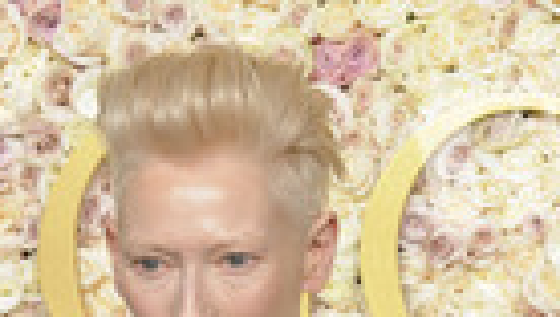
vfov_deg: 4.2
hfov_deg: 7.5
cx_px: 258
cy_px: 748
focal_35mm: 288
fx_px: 4281
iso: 1000
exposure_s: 1/250
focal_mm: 95
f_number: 11
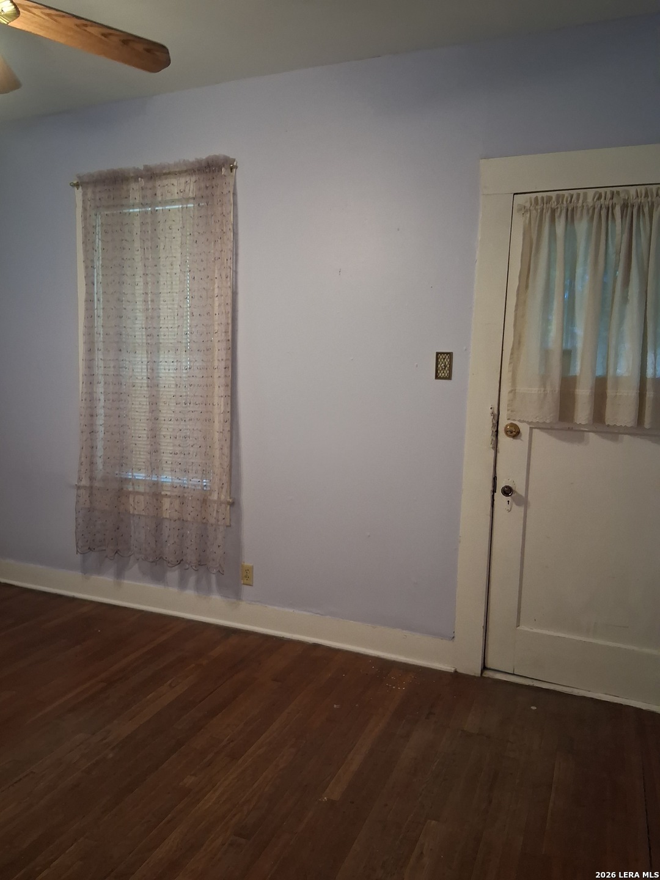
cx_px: 330
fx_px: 661
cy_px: 440
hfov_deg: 53.1
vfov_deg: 67.3
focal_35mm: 26
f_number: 1.8
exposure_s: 1/60
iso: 400
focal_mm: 3.98
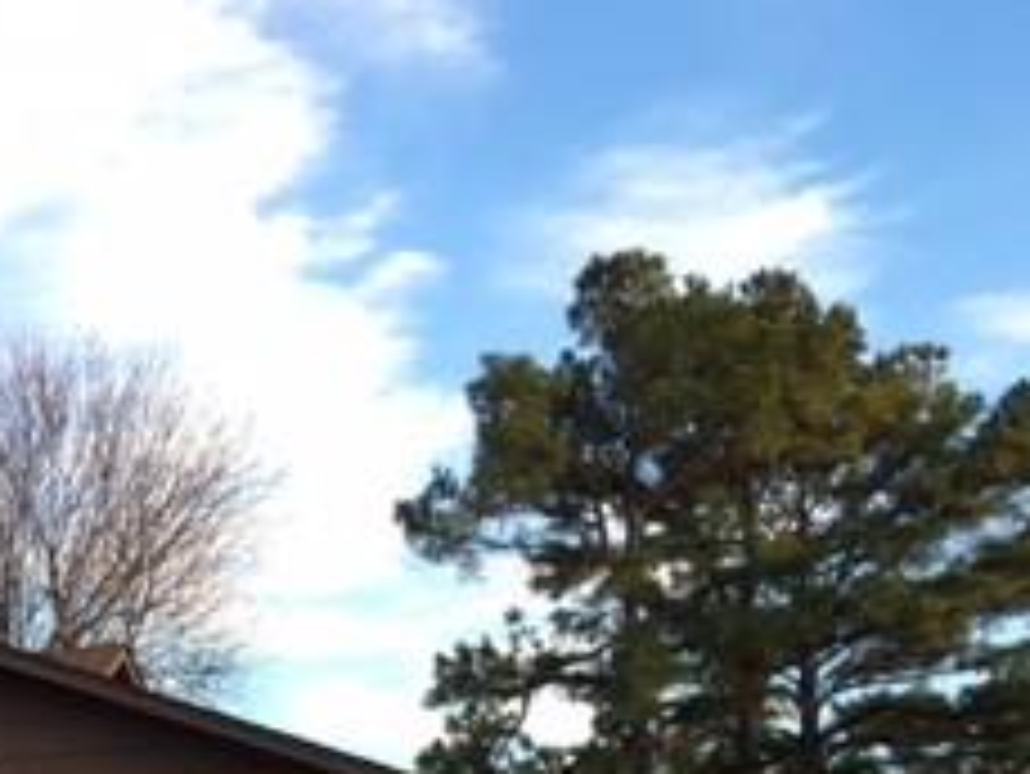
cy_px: 1008
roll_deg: +0.5
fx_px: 2411
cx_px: -319
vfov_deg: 17.1
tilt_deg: +3.2
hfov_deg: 21.7
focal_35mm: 81
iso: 25
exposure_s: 1/60
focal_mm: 4.15
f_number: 2.2
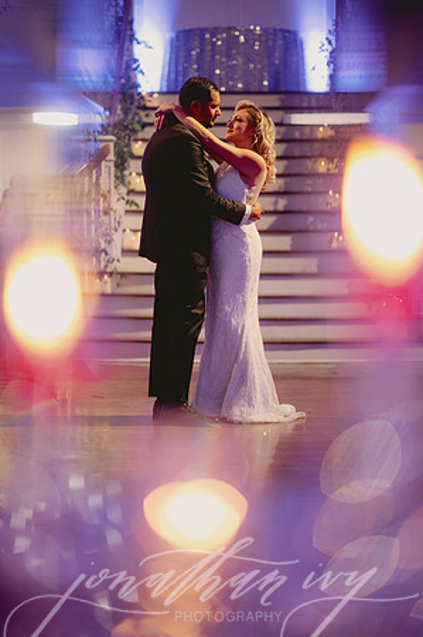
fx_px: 1501
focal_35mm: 85
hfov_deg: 16.0
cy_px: 318
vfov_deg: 23.9
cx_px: 212
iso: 1000
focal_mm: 85
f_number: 1.4
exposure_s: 1/160
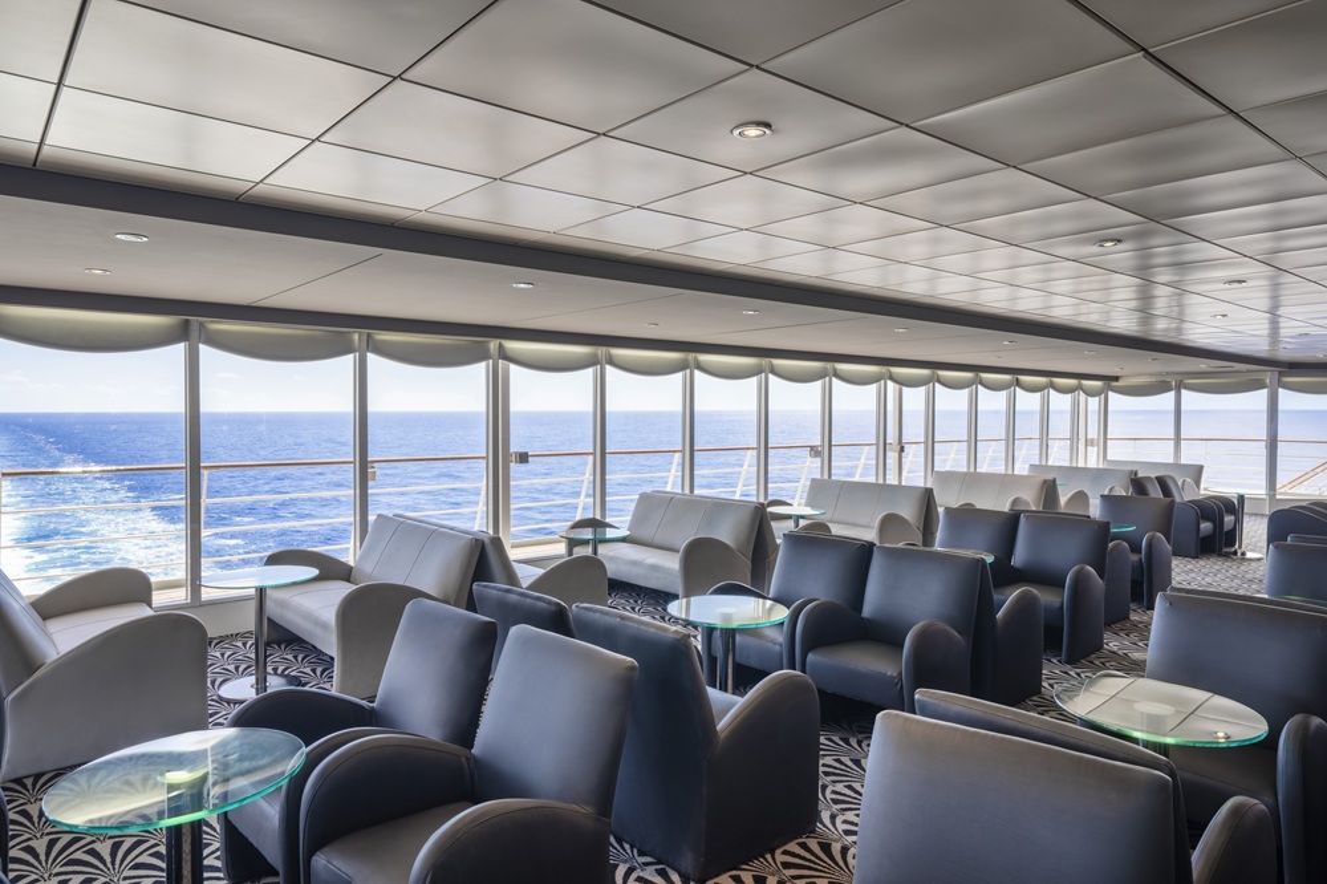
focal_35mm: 23
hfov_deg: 76.1
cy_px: 442
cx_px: 664
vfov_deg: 55.1
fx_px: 847
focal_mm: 23
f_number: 11
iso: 200
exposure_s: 1/160
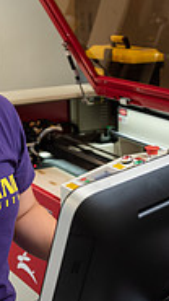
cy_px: 185
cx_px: 49
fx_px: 654
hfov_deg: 14.7
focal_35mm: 82
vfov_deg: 25.8
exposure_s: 1/200
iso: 400
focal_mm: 25
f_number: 3.5
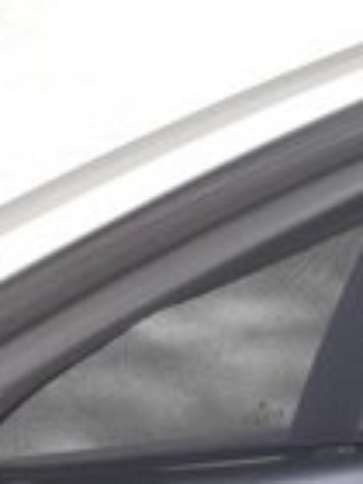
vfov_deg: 17.7
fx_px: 1342
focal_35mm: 96
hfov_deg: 14.0
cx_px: 619
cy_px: 785
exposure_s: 1/50
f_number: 1.9
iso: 64
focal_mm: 3.6
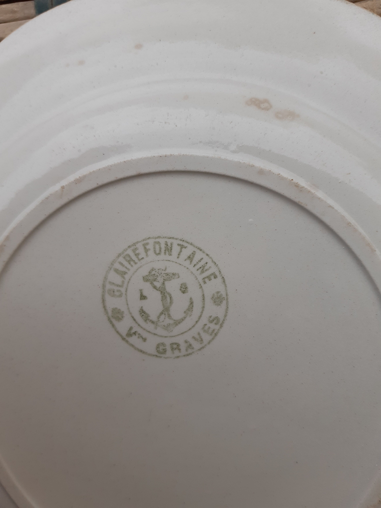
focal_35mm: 26
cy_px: 254
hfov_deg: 53.1
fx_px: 382
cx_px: 190
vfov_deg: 67.3
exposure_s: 1/159
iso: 40
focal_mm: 3.92
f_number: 1.7
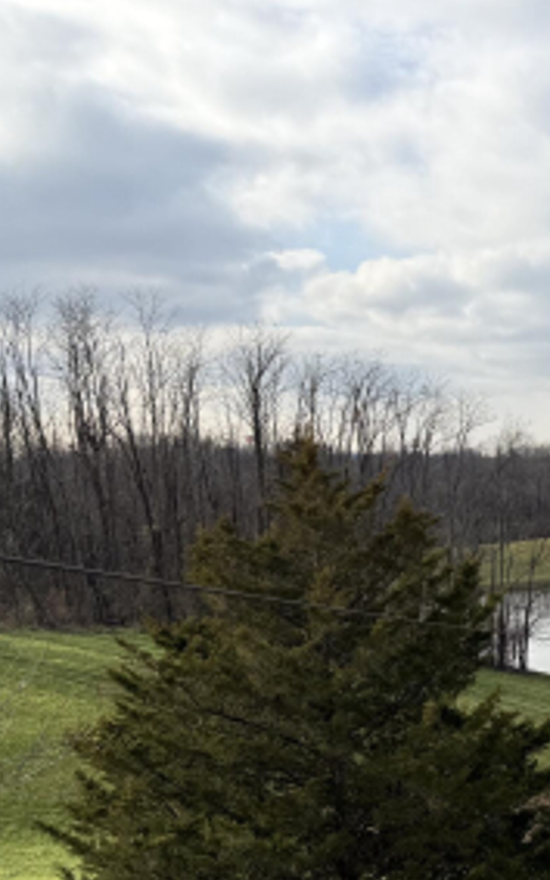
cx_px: 819
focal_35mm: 60
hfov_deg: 19.1
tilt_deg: -12.0
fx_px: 1438
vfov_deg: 32.7
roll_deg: +1.4
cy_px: 753
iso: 80
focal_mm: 6.76
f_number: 1.78
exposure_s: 1/2907
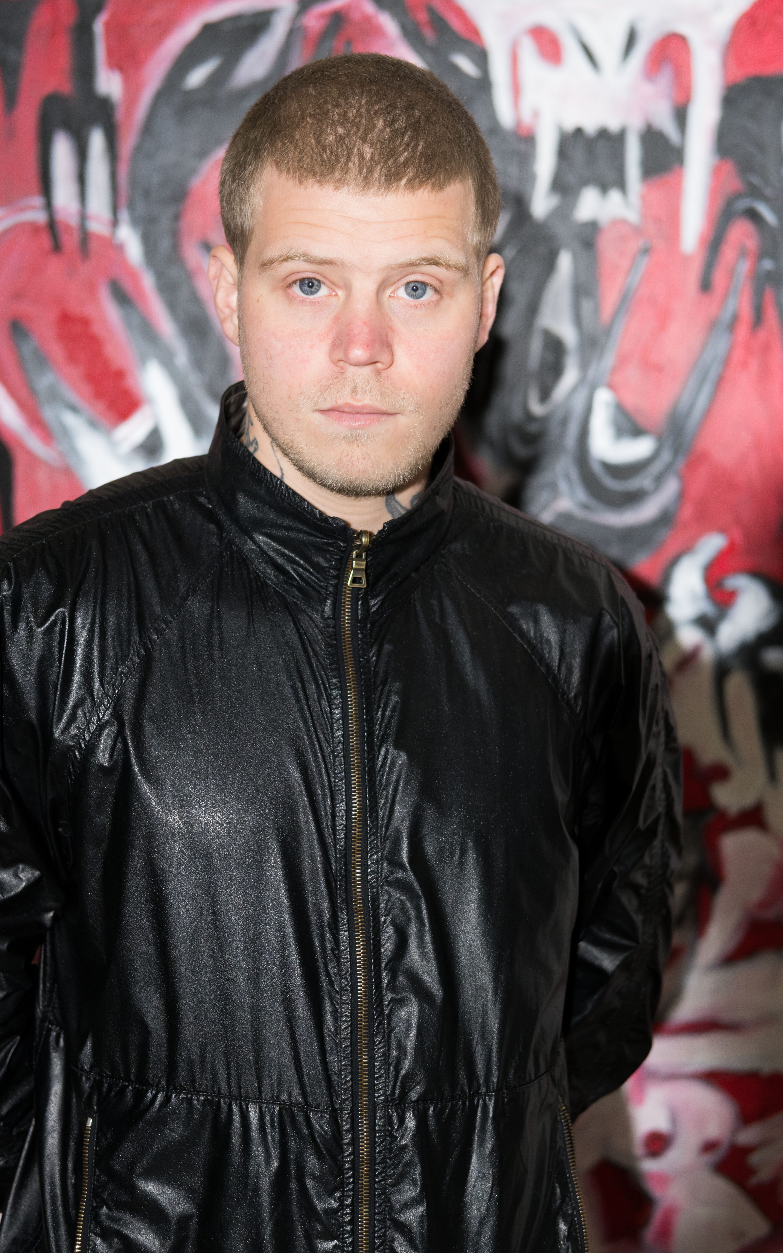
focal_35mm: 62
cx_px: 355
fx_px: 2117
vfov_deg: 33.0
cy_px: 647
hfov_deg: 21.0
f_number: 2
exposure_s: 1/210
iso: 2500
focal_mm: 35
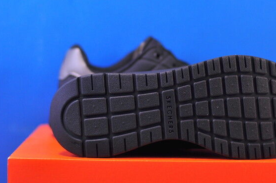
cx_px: 178
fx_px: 827
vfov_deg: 12.6
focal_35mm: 108
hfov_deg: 18.9
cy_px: 53
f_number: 2
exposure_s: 1/320
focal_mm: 50
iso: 250
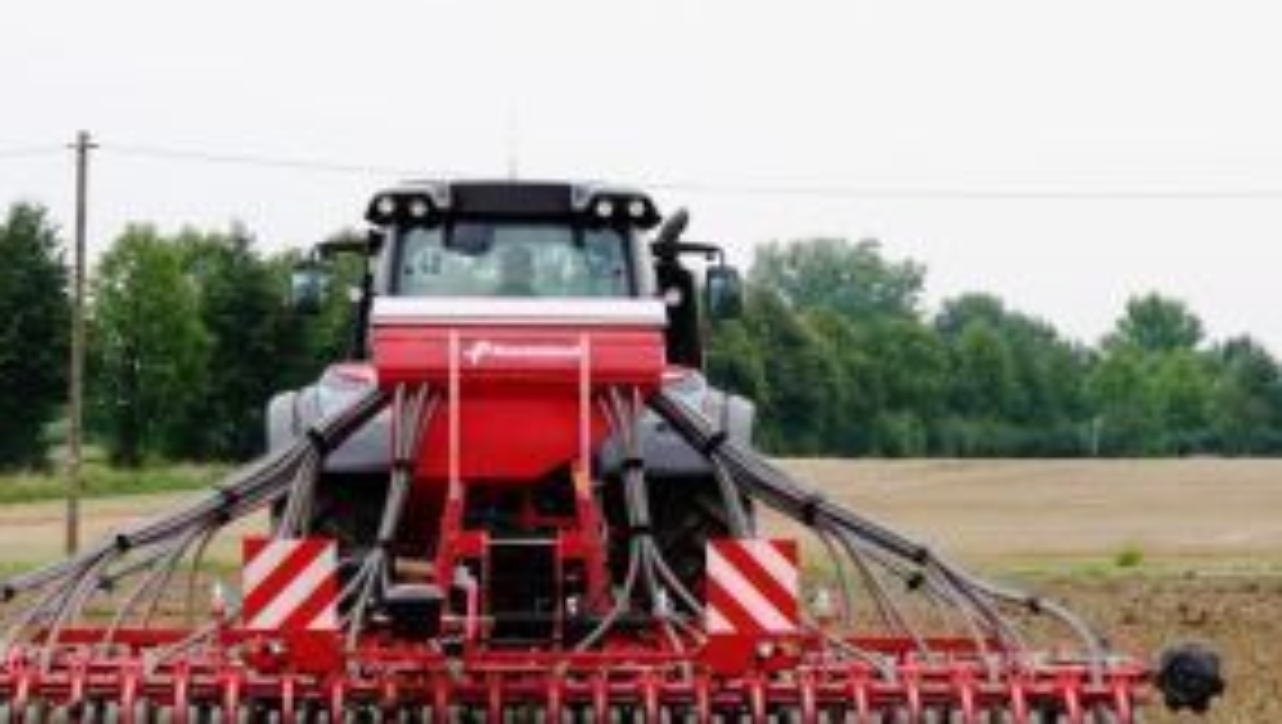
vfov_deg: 6.4
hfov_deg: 11.4
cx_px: 499
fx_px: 6431
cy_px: 459
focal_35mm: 189
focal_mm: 55
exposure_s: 1/250
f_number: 5.1
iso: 200
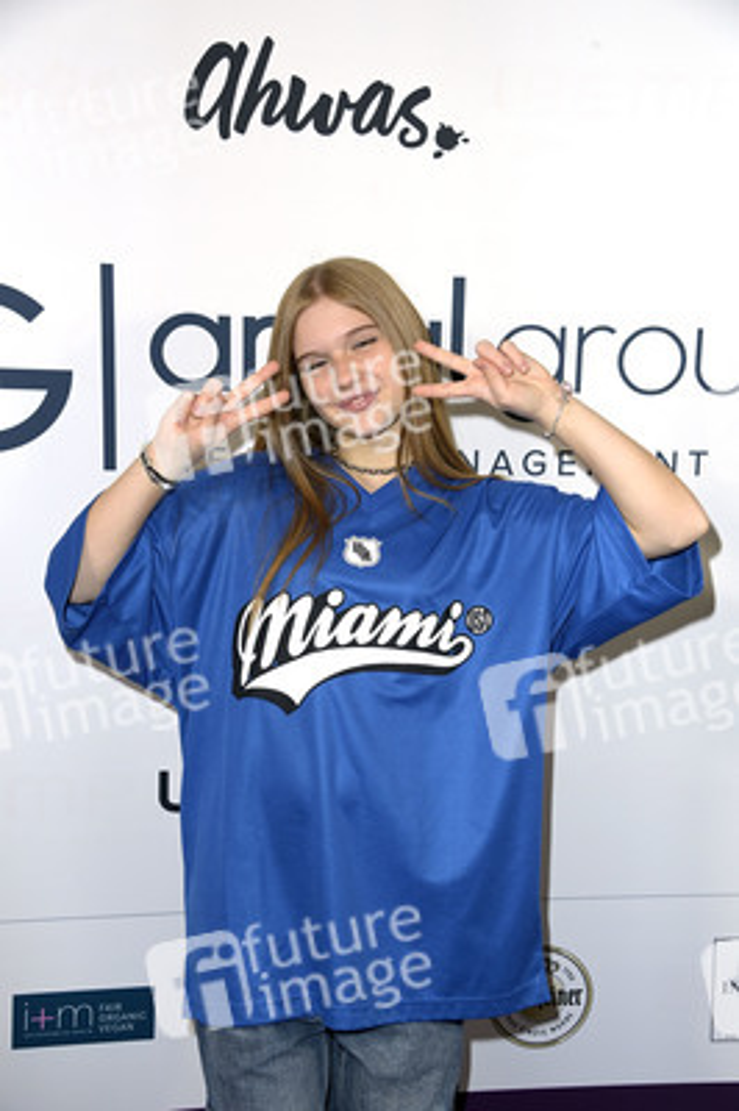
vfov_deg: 38.2
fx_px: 1604
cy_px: 556
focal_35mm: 52
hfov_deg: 25.9
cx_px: 370
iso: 800
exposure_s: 1/250
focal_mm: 52
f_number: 5.6
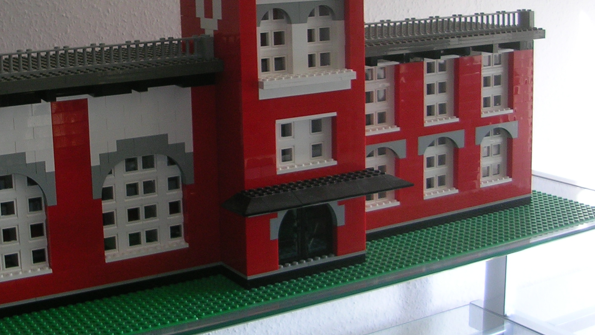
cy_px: 79
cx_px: 193
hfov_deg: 35.1
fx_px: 931
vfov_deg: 20.2
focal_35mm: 59
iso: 50
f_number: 2.8
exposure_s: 1/30
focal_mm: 5.8
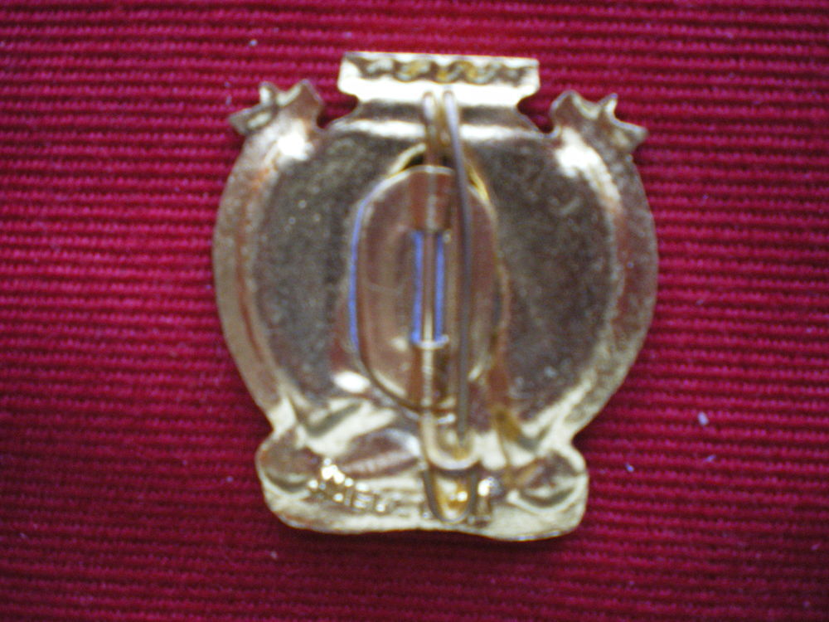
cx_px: 414
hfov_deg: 49.0
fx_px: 910
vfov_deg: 37.7
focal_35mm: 38
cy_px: 311
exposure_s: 1/40
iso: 400
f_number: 3.1
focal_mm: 6.3
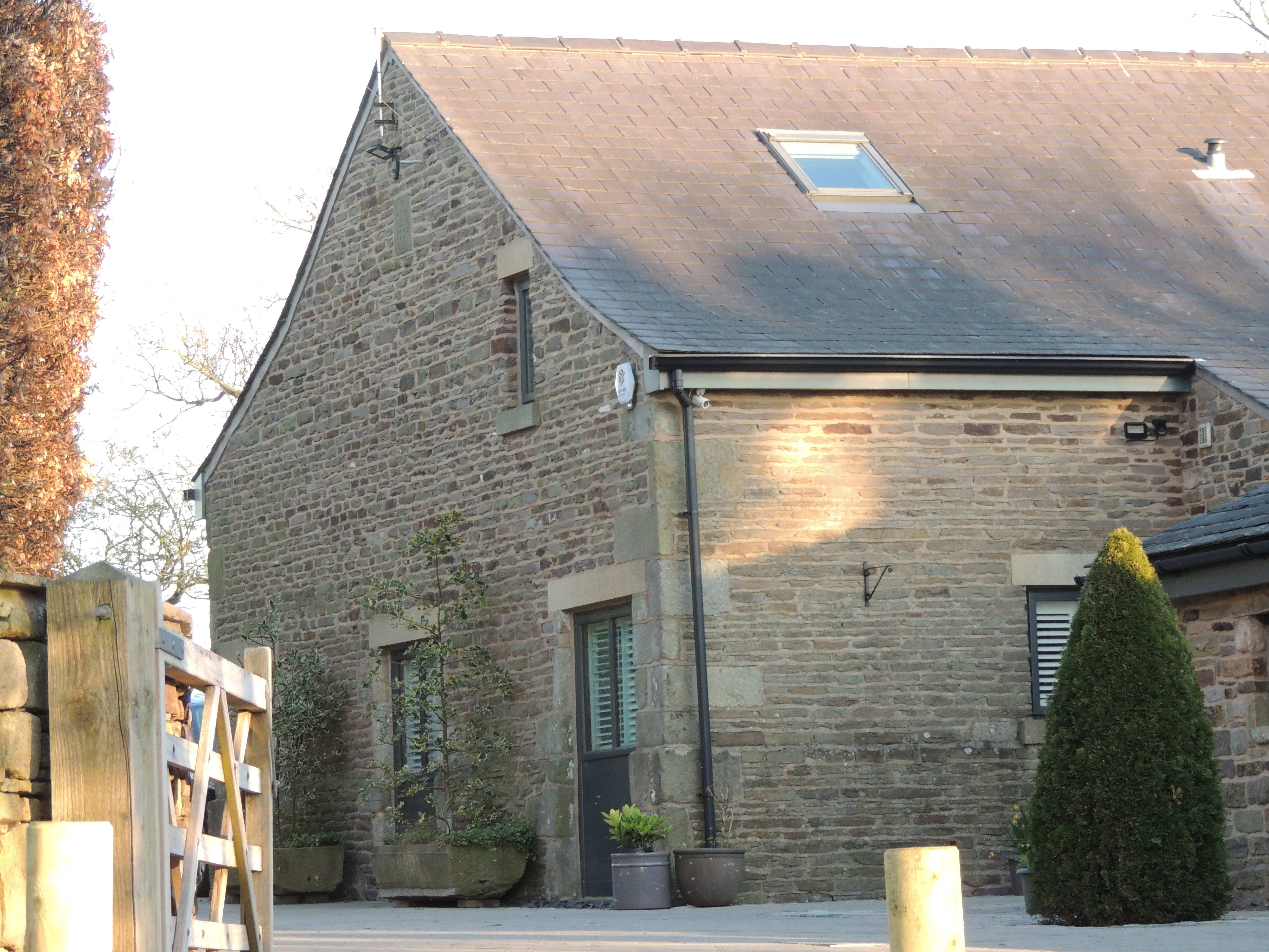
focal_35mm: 170
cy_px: 476
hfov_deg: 11.6
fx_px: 6232
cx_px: 634
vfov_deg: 8.7
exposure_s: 1/125
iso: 320
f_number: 4.5
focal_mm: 30.3
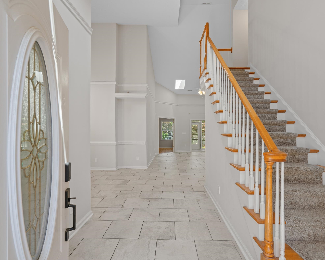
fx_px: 183
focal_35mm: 19
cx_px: 166
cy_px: 125
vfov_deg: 70.8
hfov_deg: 83.3
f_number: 8
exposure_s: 1/15
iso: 400
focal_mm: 16
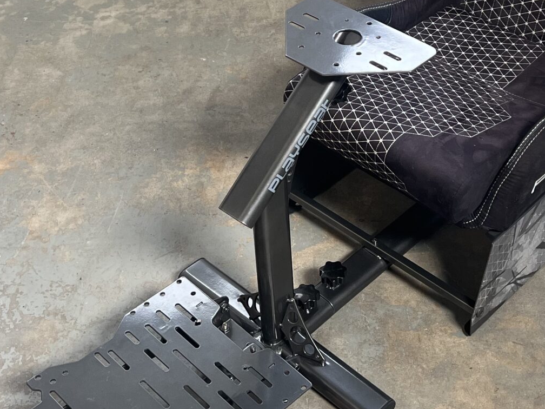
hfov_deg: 29.3
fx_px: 1039
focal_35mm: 66
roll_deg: +2.6
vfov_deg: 21.8
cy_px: 45
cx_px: 343
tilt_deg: -34.5
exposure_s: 1/121
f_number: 1.5
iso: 100
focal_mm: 5.7
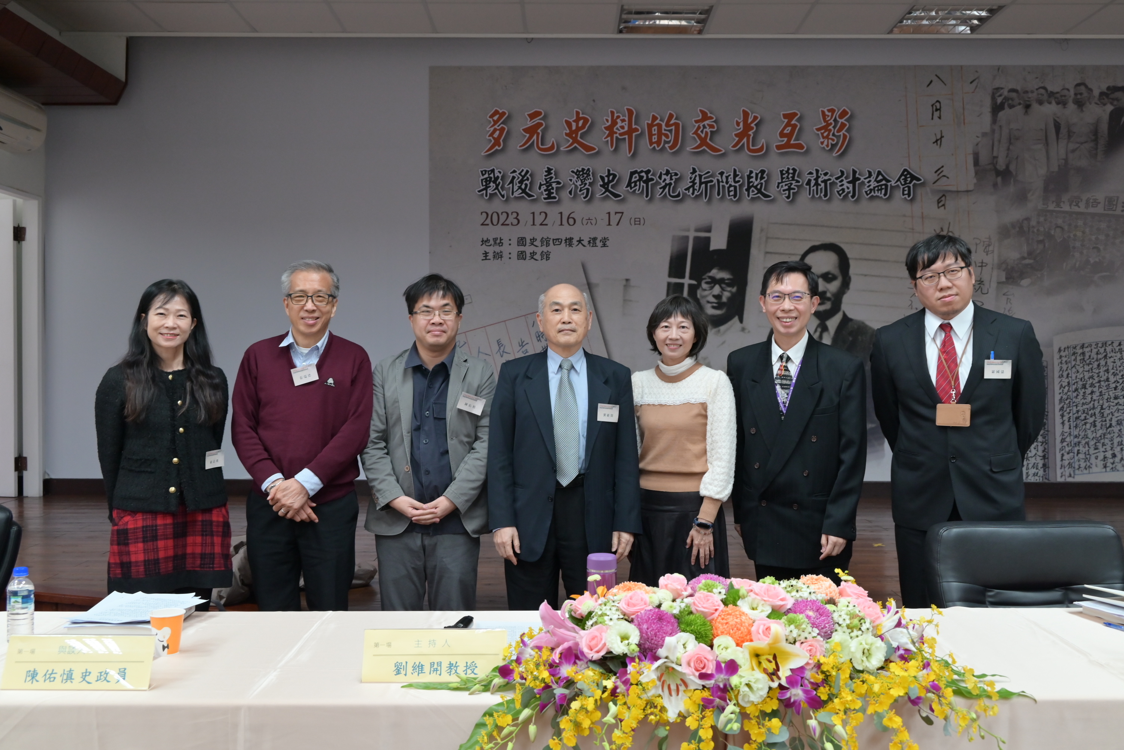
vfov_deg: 38.9
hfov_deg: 55.8
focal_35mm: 34
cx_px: 562
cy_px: 375
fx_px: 1062
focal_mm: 34
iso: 1250
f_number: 6.3
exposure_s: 1/40
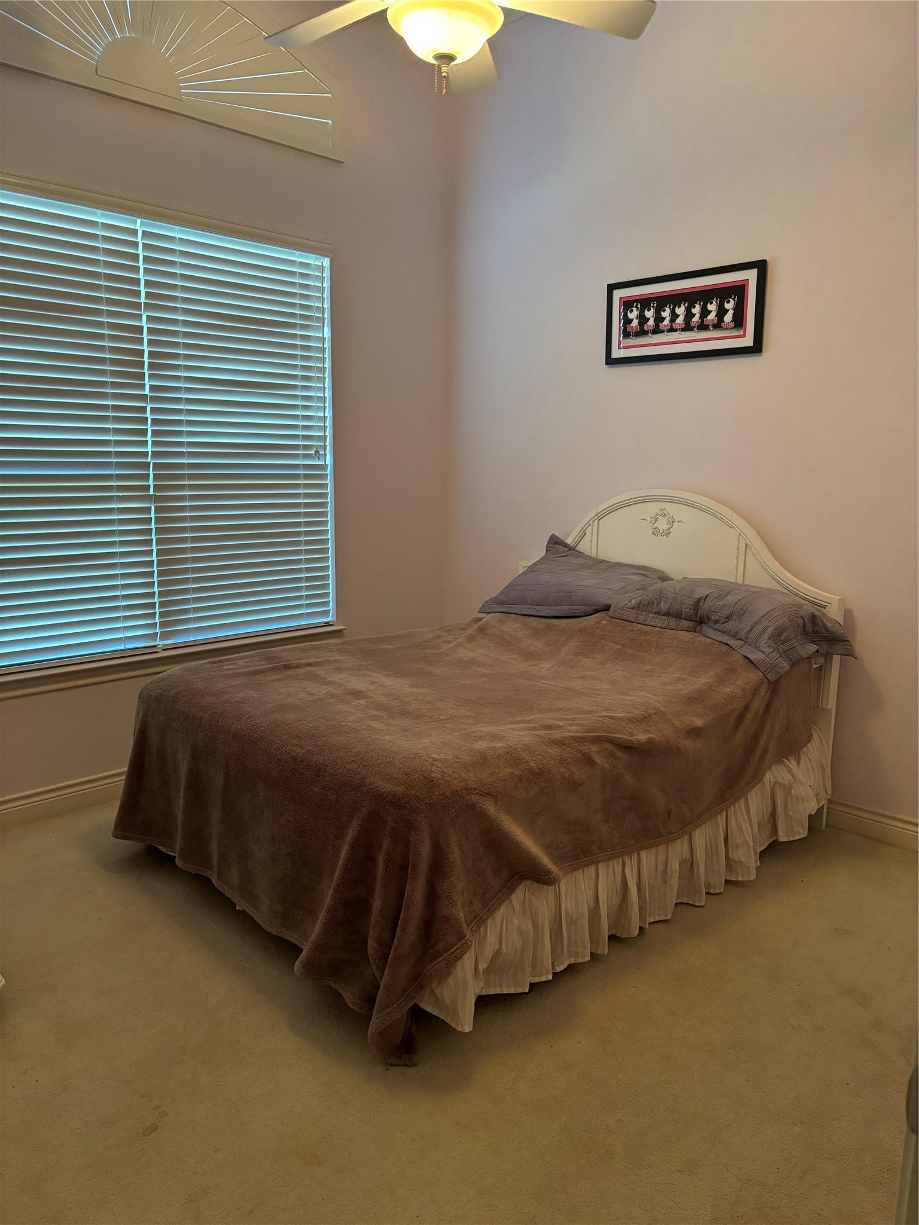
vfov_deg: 67.3
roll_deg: -1.1
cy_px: 612
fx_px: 920
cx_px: 460
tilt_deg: -10.3
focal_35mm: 26
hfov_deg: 53.1
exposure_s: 1/60
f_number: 1.6
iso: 320
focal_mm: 5.96
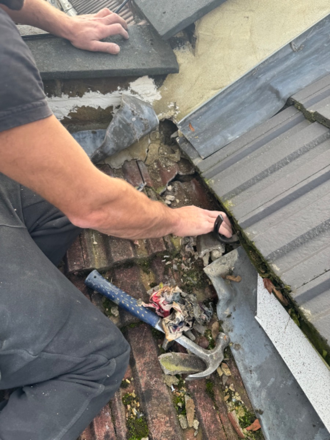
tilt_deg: -41.2
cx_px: 165
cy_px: 220
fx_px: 305
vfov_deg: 71.6
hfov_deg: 56.8
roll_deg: -3.9
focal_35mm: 24
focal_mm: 6.76
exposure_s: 1/404
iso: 80
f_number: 1.78
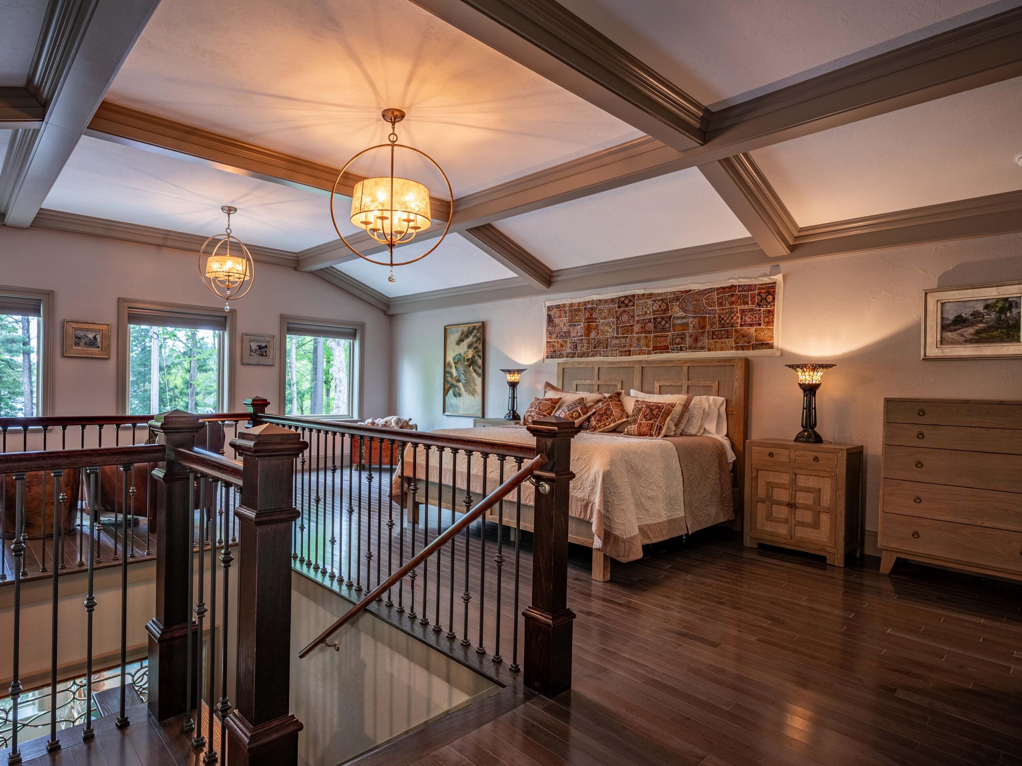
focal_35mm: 19
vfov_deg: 68.7
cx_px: 442
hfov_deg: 84.2
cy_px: 375
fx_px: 561
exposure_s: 1/25
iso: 400
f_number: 5
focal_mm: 17
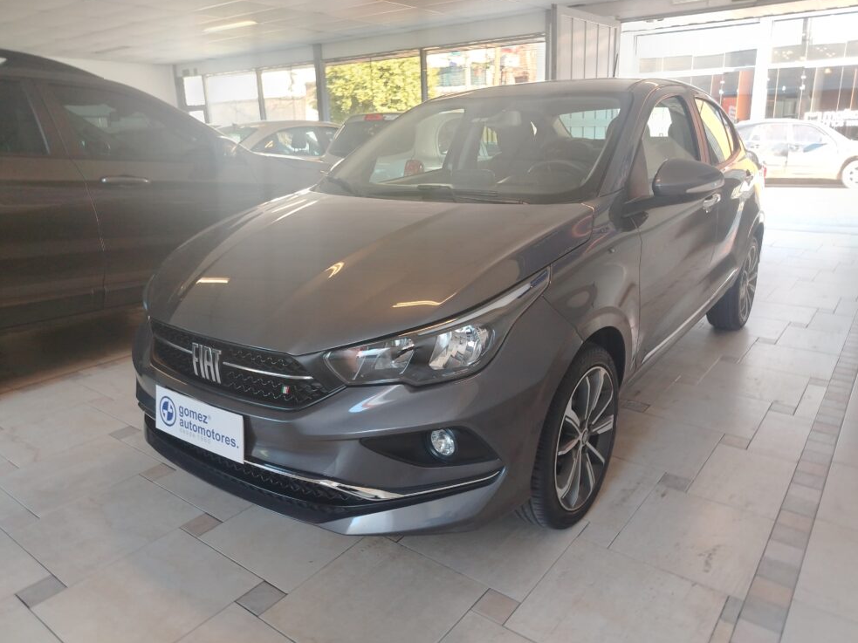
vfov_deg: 54.9
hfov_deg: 69.4
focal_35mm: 25
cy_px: 309
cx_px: 446
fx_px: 620
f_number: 1.75
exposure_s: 1/50
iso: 313
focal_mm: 5.25
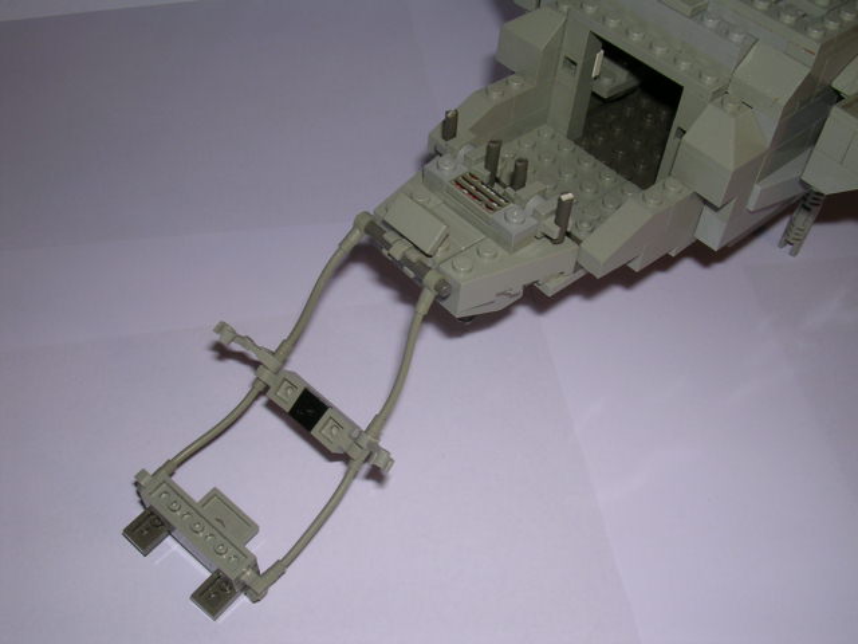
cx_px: 429
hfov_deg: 49.0
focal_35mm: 38
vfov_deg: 37.7
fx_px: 942
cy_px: 322
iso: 100
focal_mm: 5.8
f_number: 5.6
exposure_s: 1/60.1
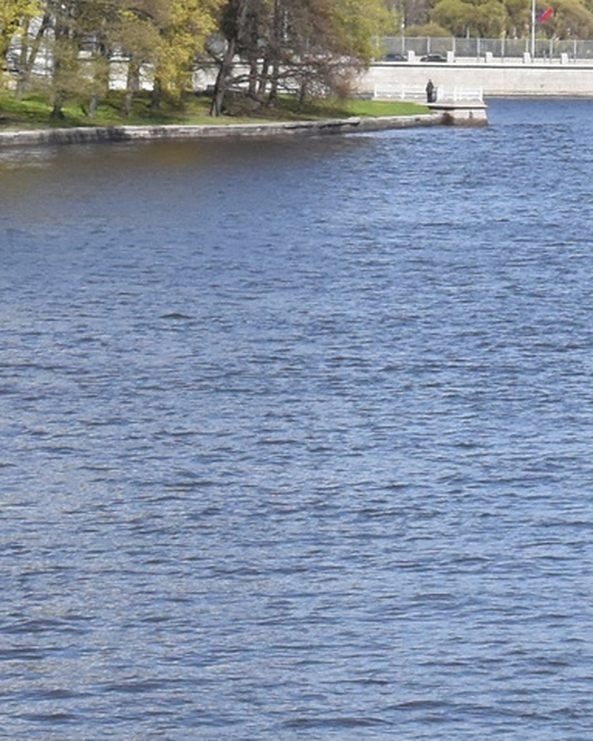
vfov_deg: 8.8
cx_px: 1615
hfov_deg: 6.6
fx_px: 4789
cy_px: 52
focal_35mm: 219
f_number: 14
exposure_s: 1/800
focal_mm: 29
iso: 800
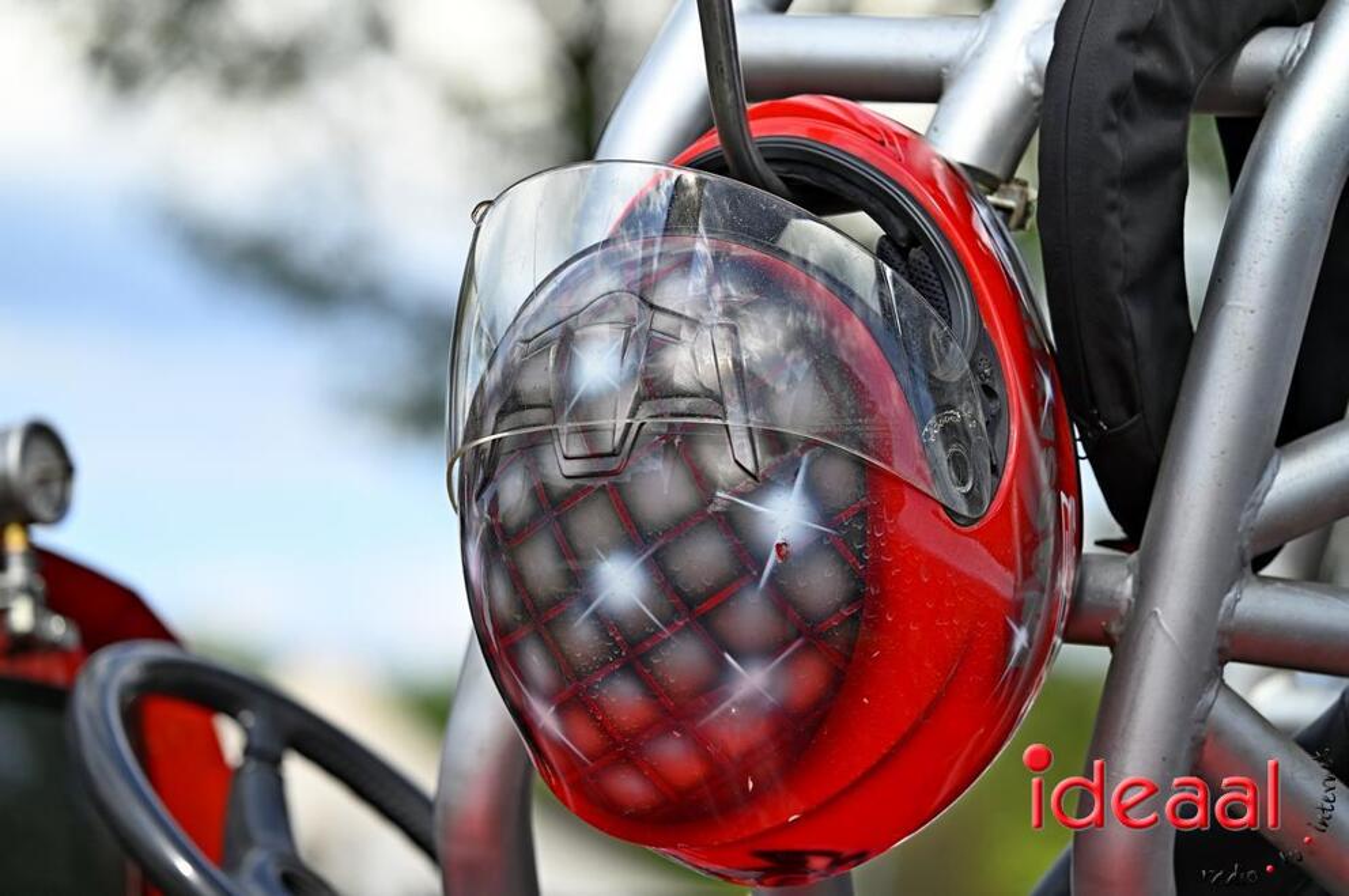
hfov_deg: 10.3
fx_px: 7486
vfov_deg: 6.9
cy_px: 448
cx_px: 674
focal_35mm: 200
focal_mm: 200
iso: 320
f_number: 5
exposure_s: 1/1000
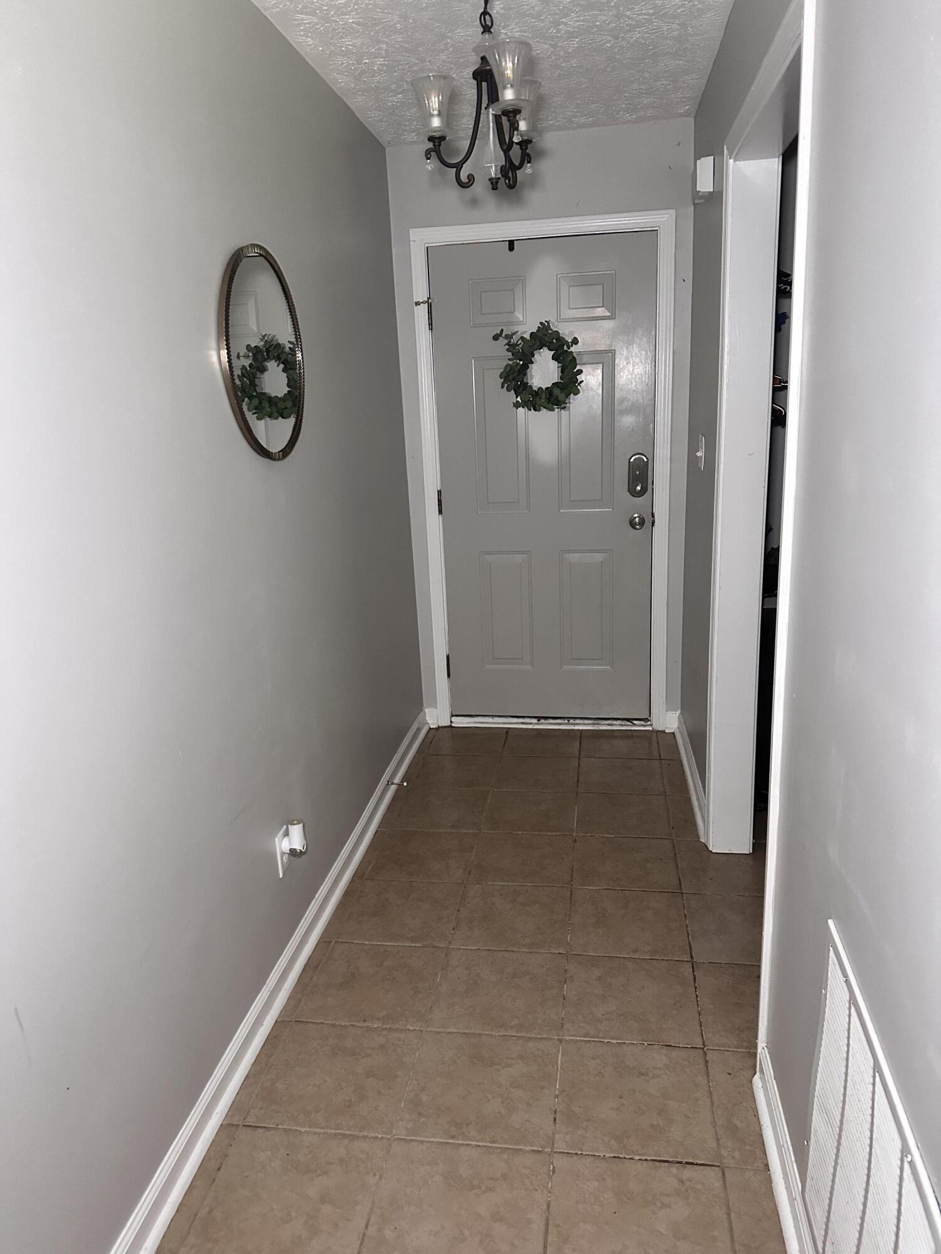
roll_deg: +0.9
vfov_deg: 71.6
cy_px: 627
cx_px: 470
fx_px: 870
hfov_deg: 56.8
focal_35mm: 24
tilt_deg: -15.1
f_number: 1.78
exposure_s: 1/40
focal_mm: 6.86
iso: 640
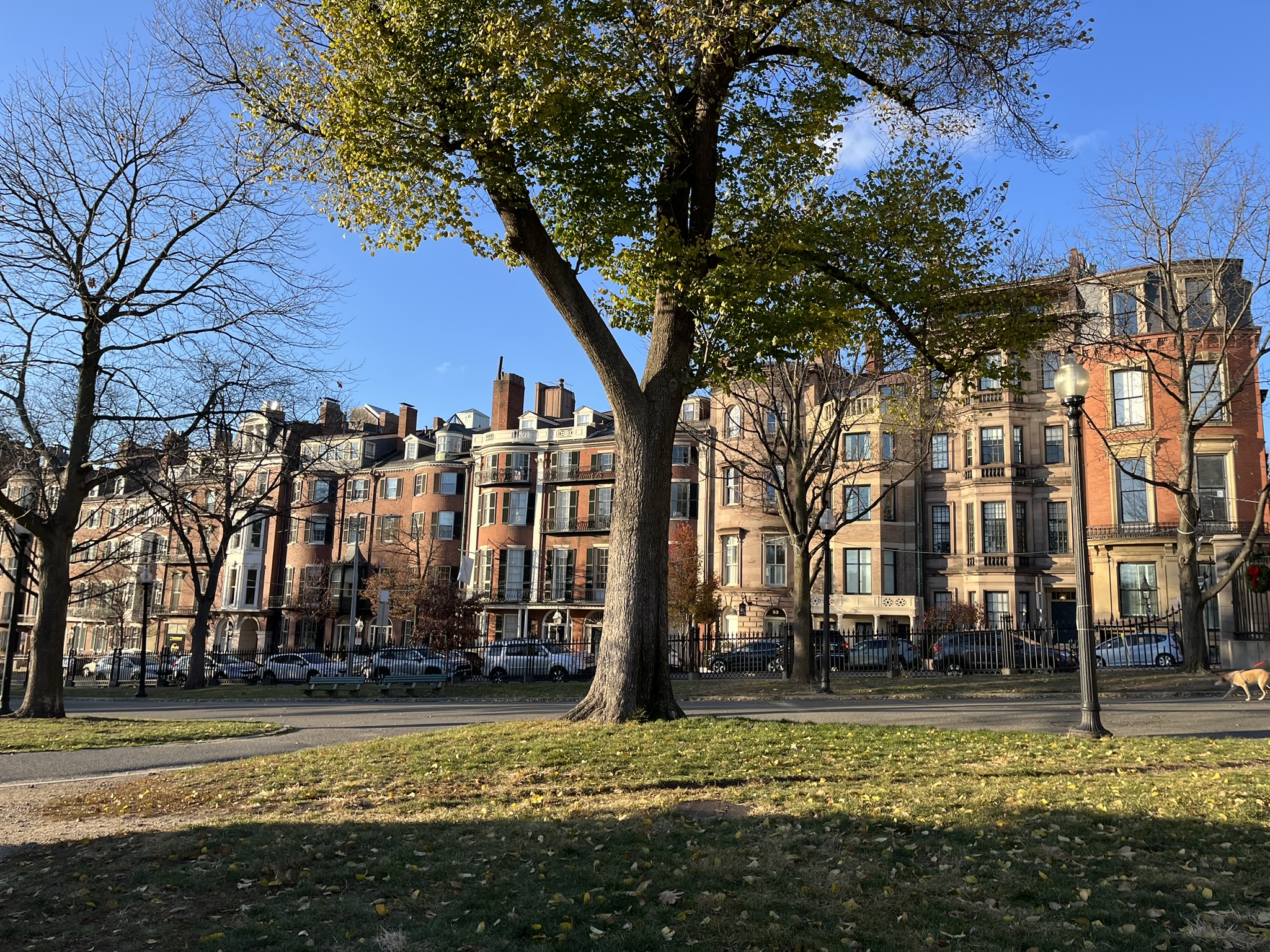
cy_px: 476
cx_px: 635
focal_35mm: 26
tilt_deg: +9.5
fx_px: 954
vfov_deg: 53.1
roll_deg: -1.6
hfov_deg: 67.3
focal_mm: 5.1
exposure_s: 1/983
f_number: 1.6
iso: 50
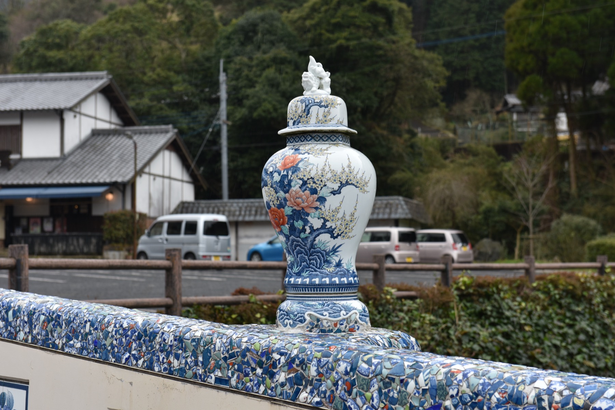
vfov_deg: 19.5
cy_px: 205
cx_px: 308
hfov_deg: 28.8
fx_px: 1196
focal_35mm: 70
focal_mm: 70
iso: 100
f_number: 5.6
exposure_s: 1/125
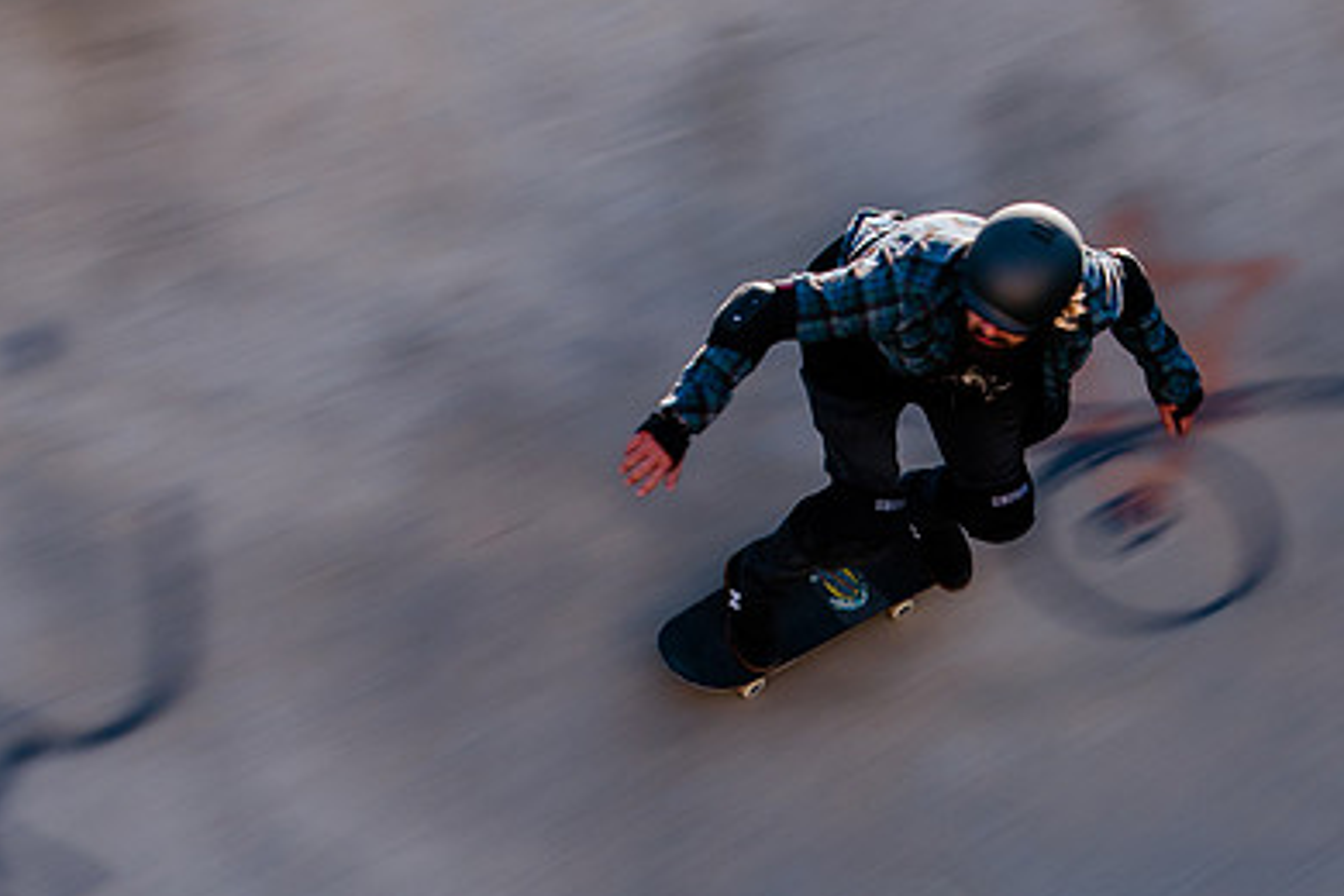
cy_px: 615
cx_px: 826
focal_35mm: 88
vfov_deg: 15.5
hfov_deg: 23.1
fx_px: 3285
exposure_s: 1/40
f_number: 18
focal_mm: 38
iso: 200
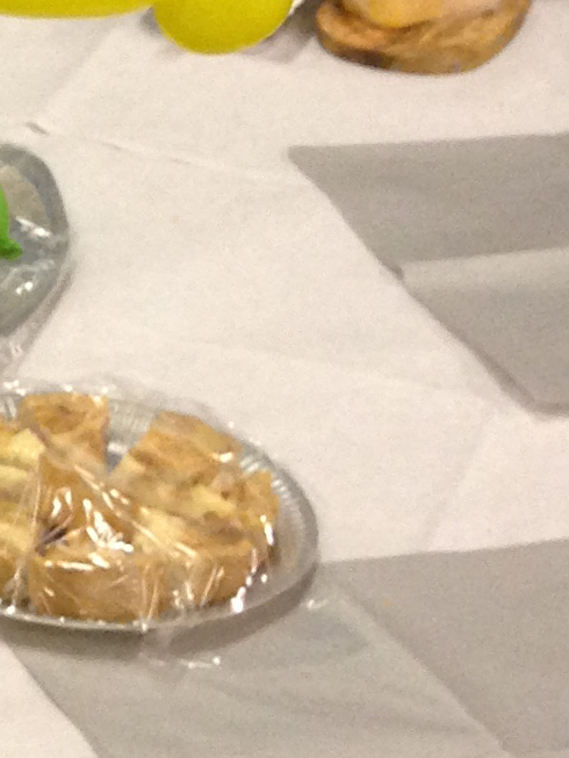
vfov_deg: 11.9
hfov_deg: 8.3
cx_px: -778
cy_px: 179
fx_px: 3615
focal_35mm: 165
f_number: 2.4
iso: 200
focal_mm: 4.12
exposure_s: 1/20
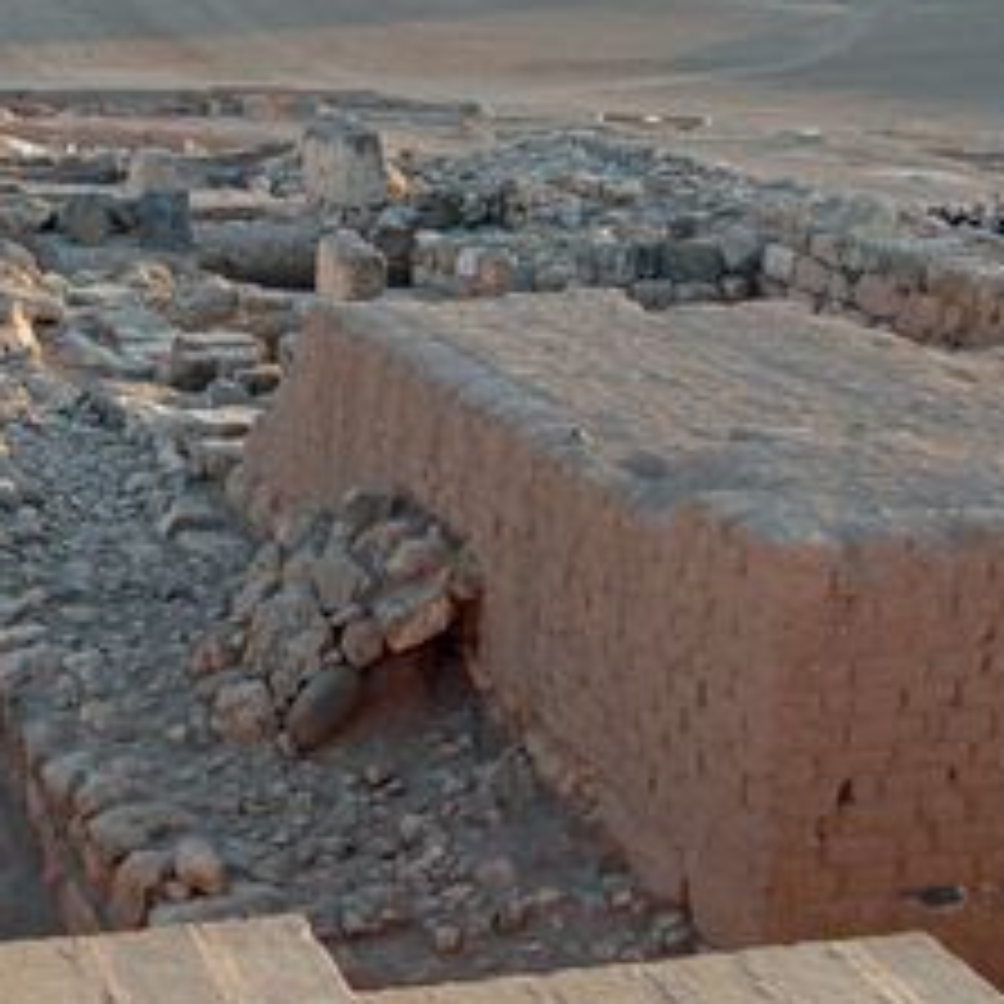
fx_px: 2062
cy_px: 396
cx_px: 81
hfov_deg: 26.4
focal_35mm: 63
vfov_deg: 27.3
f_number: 7.1
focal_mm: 25
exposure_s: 1/180
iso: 400
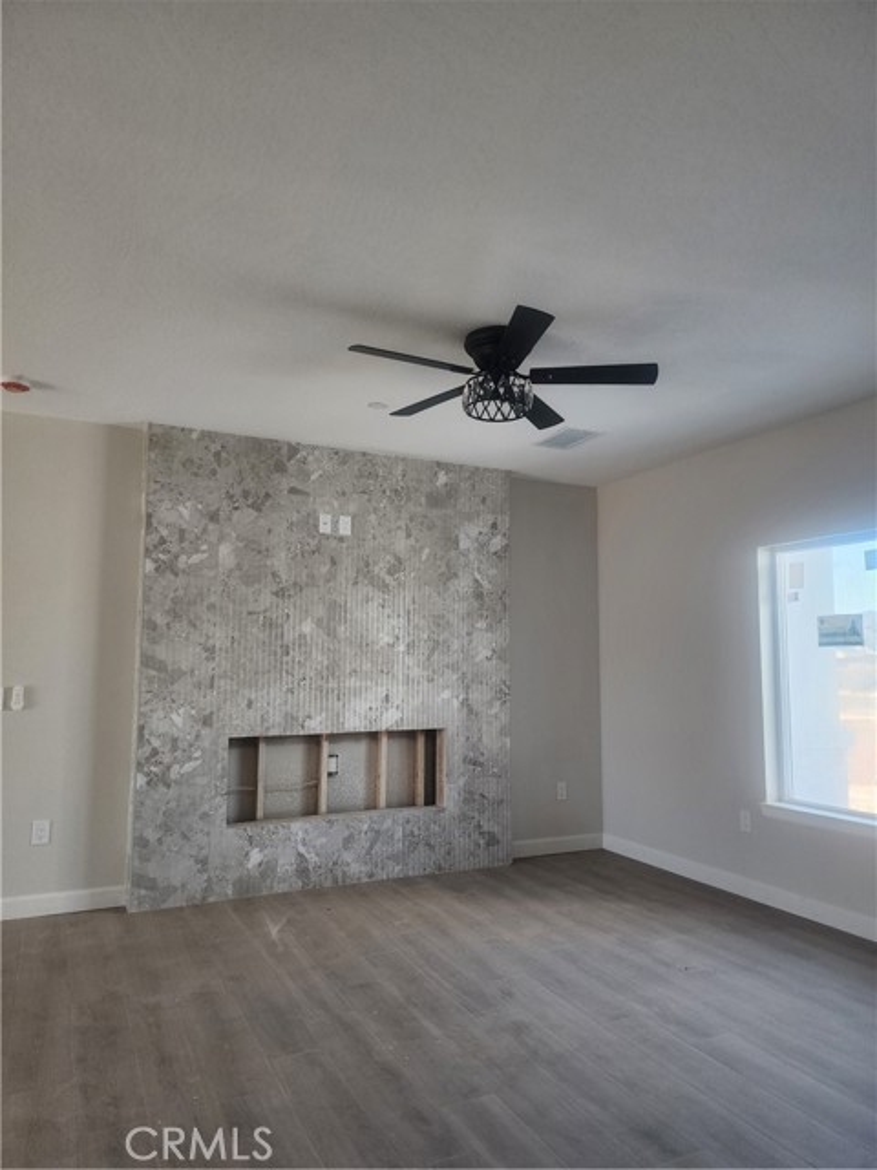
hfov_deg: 58.9
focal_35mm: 23
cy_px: 585
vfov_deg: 73.9
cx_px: 438
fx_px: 777
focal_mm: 6.4
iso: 160
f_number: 1.8
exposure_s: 1/180
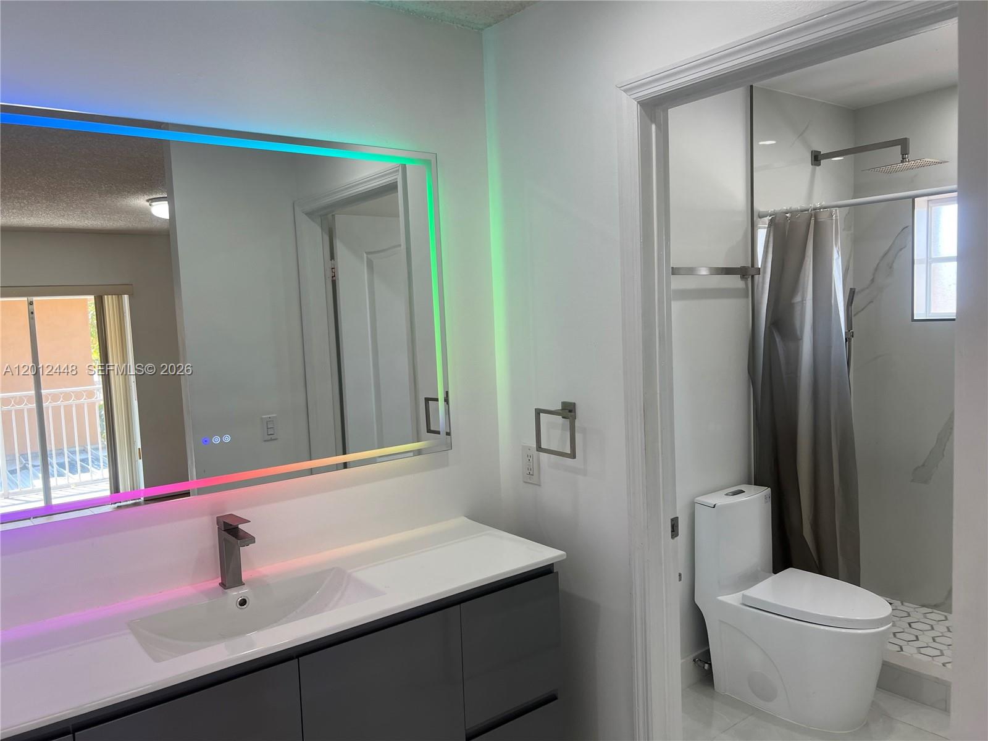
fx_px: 742
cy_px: 370
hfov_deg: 67.3
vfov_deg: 53.1
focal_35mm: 26
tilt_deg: -4.1
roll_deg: +3.3
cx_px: 494
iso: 40
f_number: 1.5
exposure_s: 1/153
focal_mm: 5.7
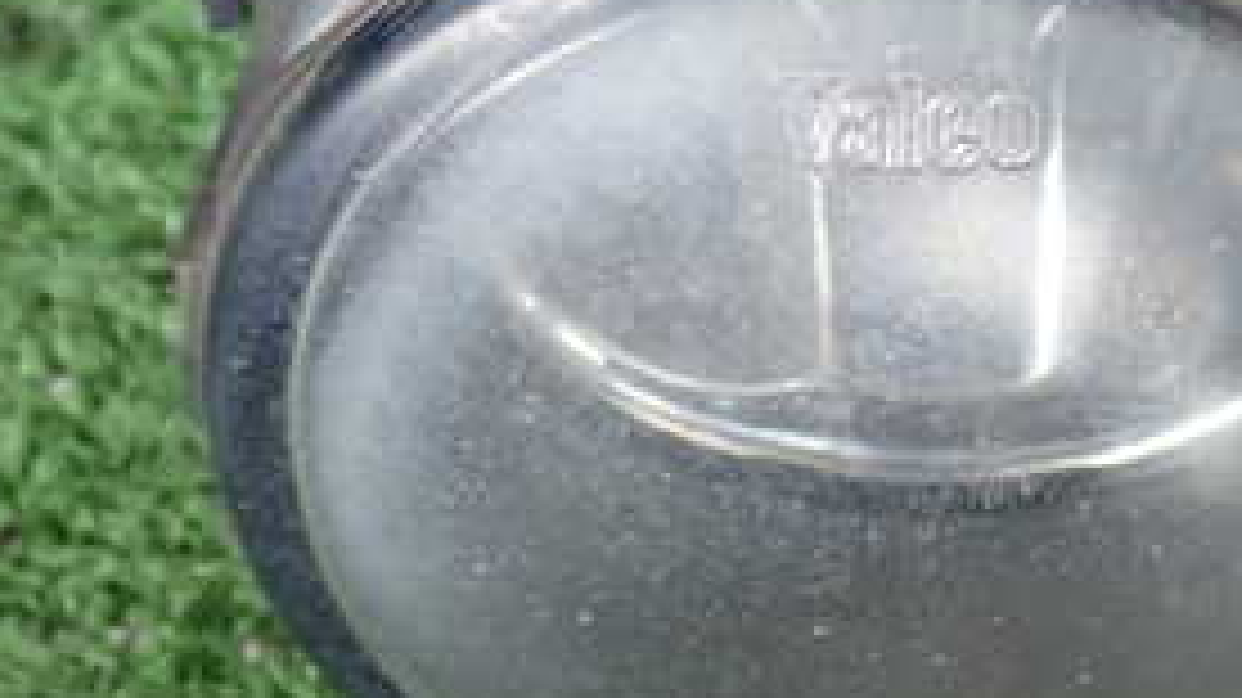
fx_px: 3193
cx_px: 940
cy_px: 189
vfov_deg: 12.4
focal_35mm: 97
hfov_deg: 21.8
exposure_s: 1/40
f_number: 2.8
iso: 200
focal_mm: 7.31
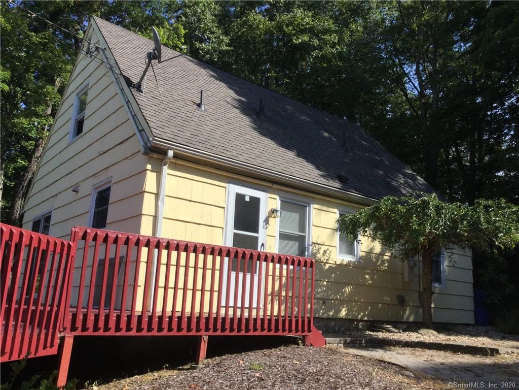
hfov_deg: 58.4
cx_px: 260
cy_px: 195
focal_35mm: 31
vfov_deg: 45.4
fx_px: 465
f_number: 2.4
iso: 25
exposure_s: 1/1199
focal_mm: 3.3
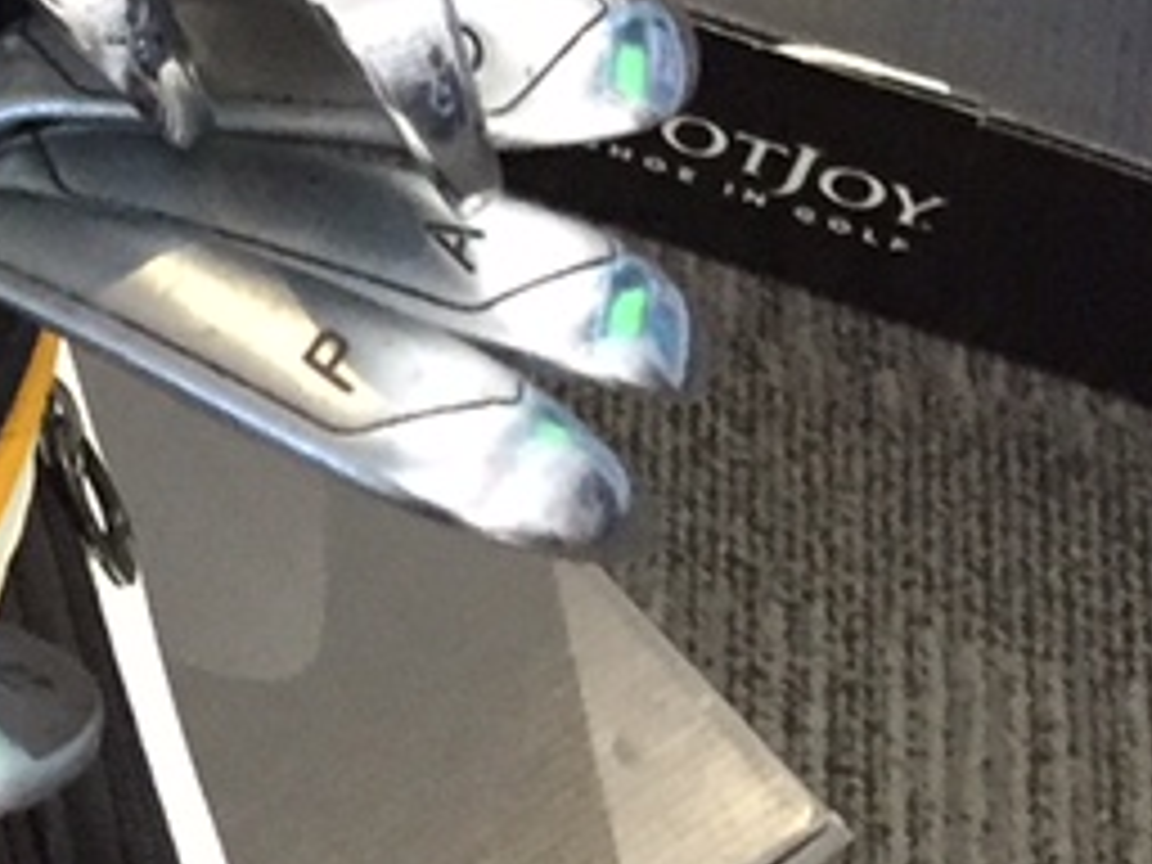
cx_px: -1066
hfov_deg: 12.2
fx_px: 4826
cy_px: -806
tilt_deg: -46.2
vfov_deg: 9.6
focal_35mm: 145
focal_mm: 4.15
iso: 250
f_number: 2.2
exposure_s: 1/24
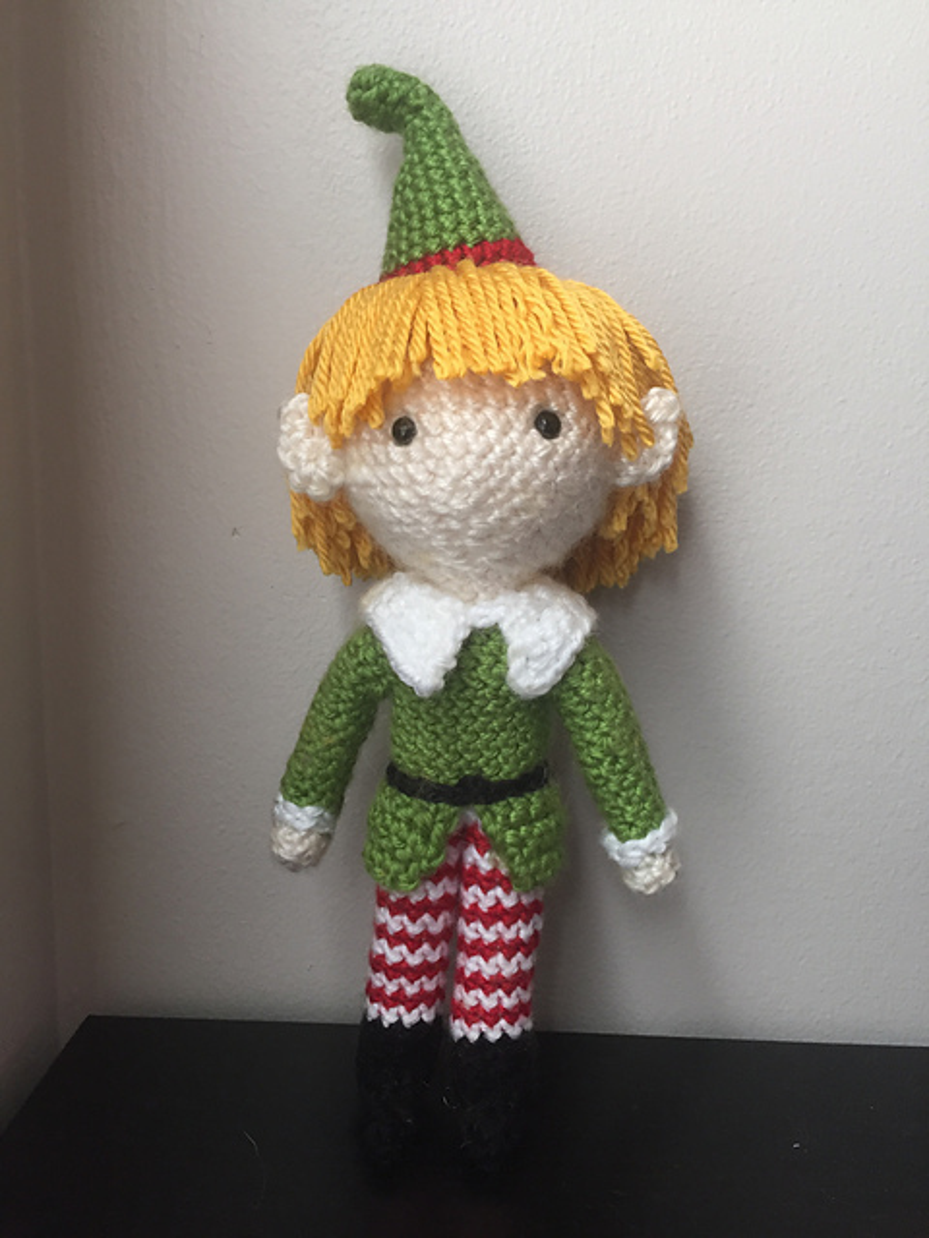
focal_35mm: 29
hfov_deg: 48.2
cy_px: 619
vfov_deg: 61.7
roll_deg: -1.2
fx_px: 1038
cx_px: 464
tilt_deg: -9.8
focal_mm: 4.15
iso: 40
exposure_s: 1/30
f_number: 2.2
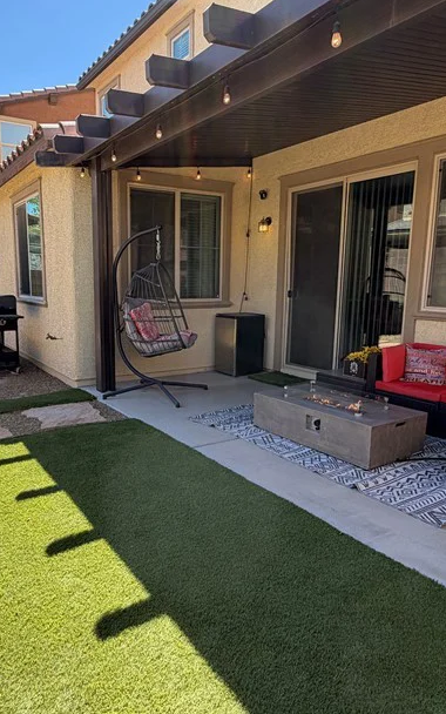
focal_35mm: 25
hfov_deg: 49.0
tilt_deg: -9.3
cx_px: 178
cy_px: 366
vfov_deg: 72.5
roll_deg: +0.1
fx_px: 486
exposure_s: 1/502
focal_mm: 2.22
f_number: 2.2
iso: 50
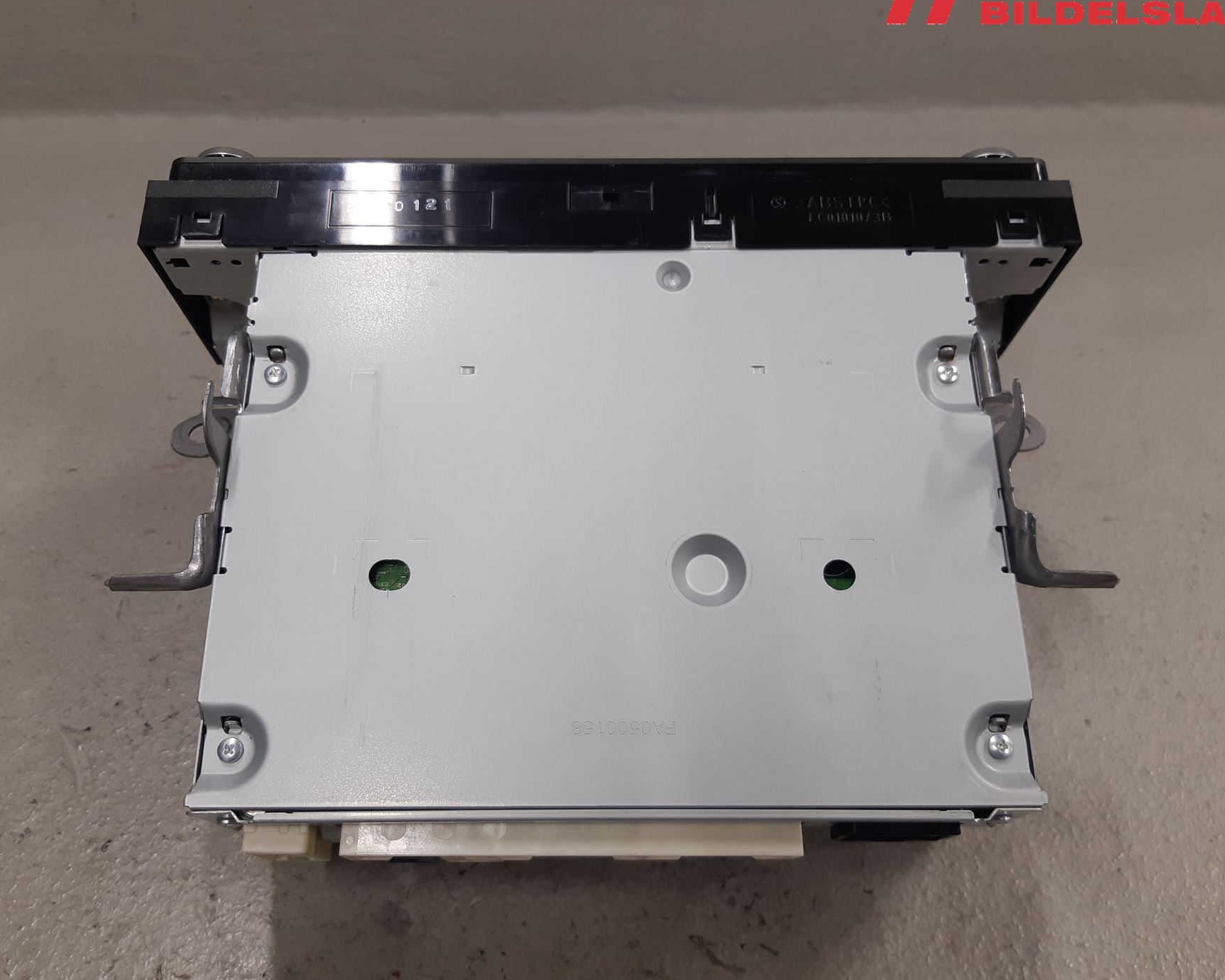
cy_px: 448
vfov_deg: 48.5
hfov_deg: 58.8
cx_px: 596
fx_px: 1088
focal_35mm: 30
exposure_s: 1/50
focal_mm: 3.93
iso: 64
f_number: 1.7
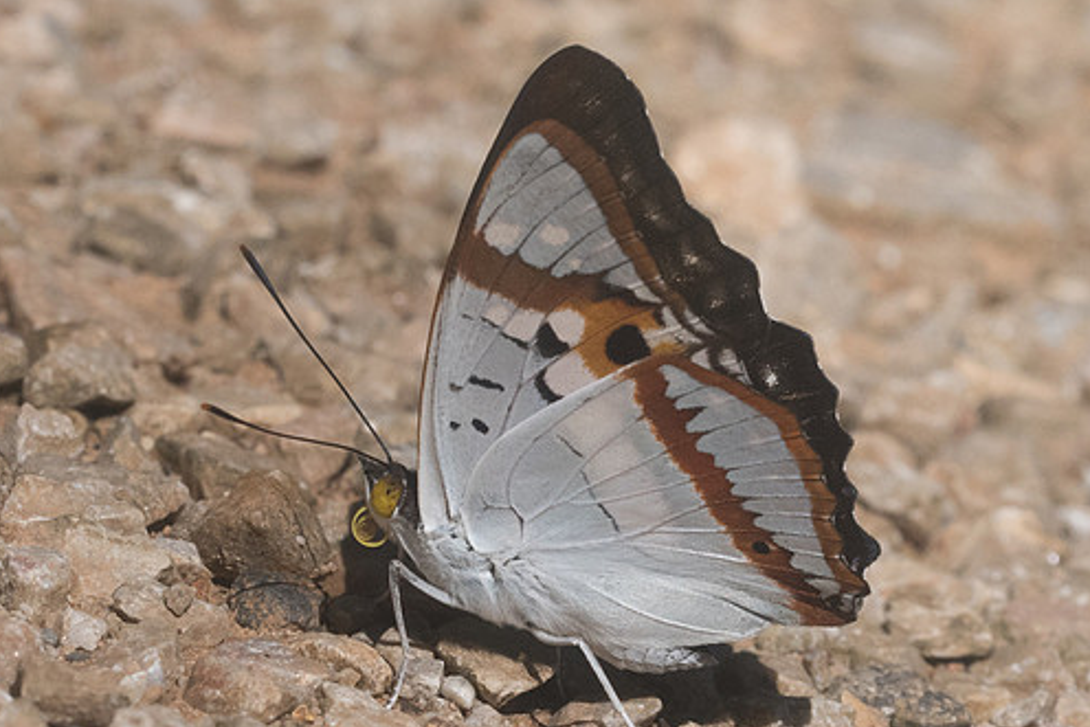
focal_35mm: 481
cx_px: 675
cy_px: 595
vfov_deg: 2.9
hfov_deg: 4.3
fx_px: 14567
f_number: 14
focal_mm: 150
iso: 1000
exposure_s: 1/2000
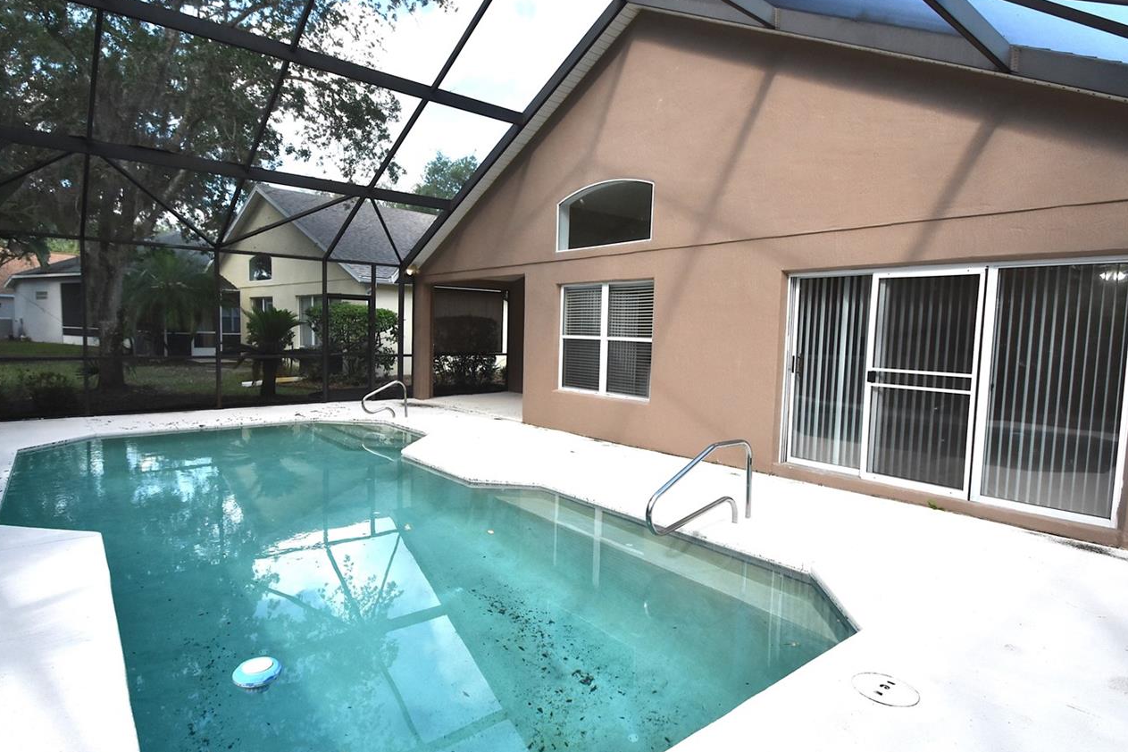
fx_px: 595
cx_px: 537
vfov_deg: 64.5
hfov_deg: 86.8
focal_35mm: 19
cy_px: 398
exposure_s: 1/500
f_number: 8
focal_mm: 10
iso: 800
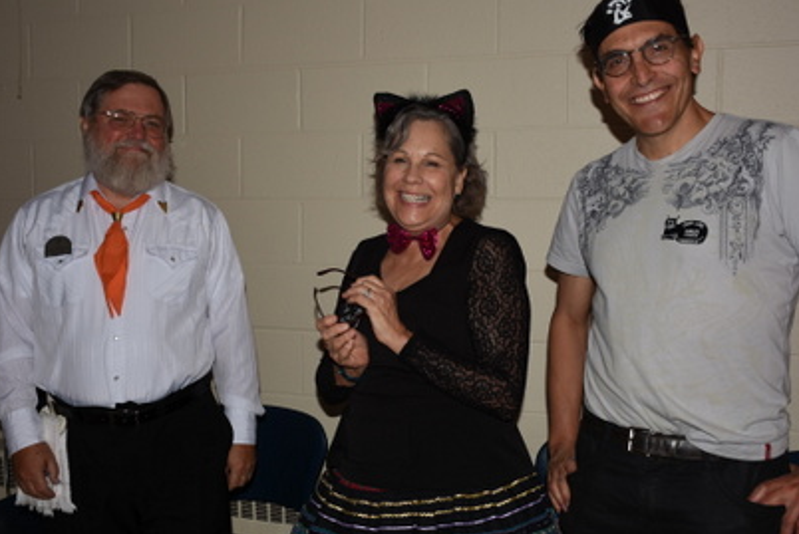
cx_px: 407
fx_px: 911
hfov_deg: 47.4
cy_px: 296
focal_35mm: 41
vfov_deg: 32.7
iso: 100
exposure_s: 1/60
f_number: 3.5
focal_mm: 22
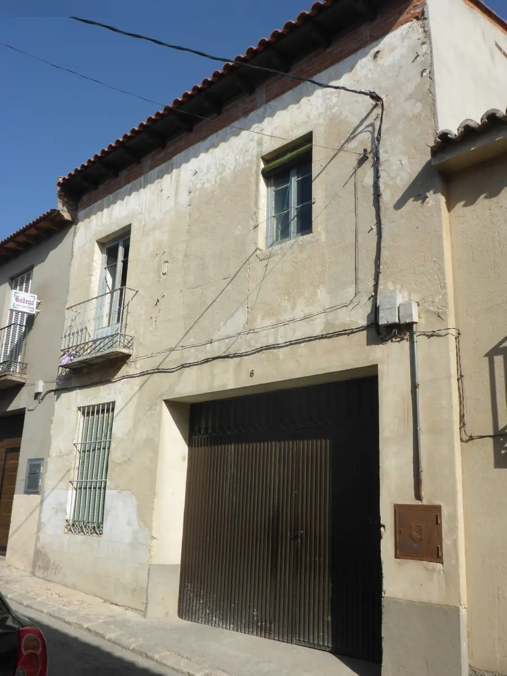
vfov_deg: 58.4
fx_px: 605
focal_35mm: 31
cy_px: 338
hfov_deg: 45.4
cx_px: 254
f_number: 11
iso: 100
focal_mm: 5.5
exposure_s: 1/125
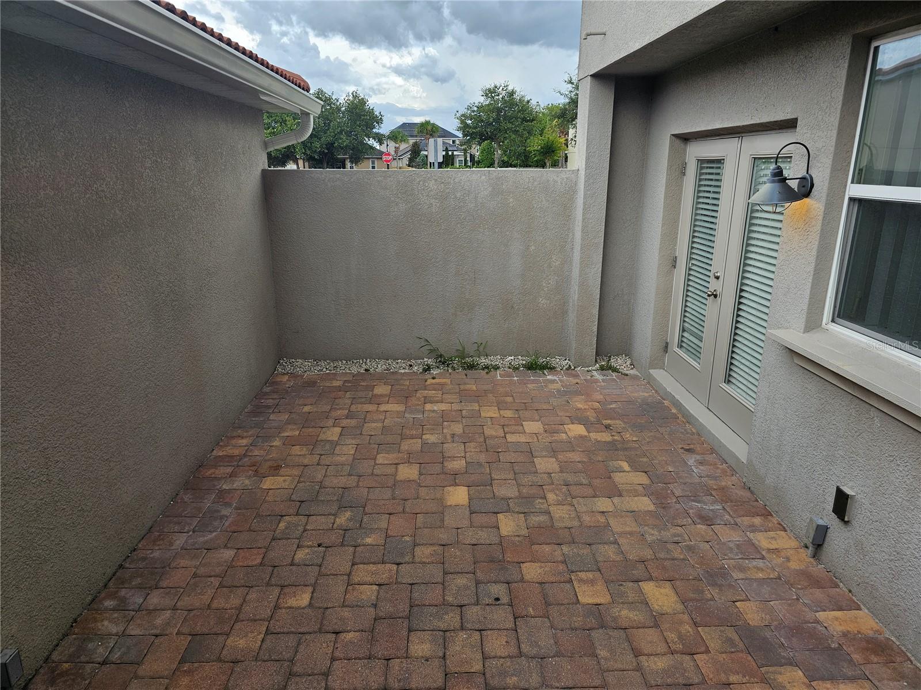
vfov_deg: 58.9
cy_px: 345
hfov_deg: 73.9
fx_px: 612
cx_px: 460
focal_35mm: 23
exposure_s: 1/180
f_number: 1.7
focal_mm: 6.3
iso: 12
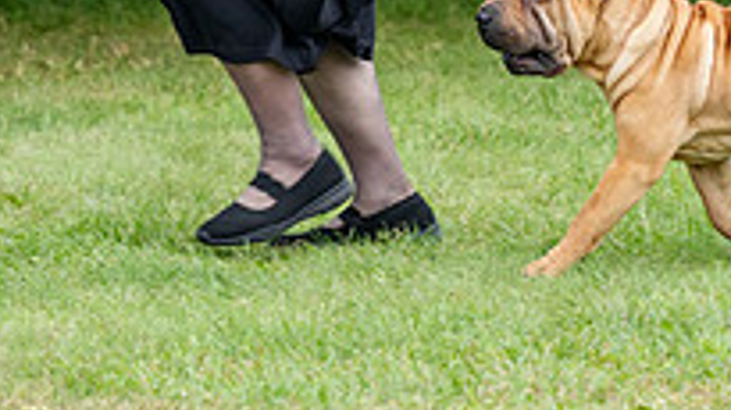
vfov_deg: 2.9
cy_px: -194
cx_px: 335
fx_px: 8213
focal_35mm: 424
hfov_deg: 5.1
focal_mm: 143
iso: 400
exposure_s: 1/400
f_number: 4.5
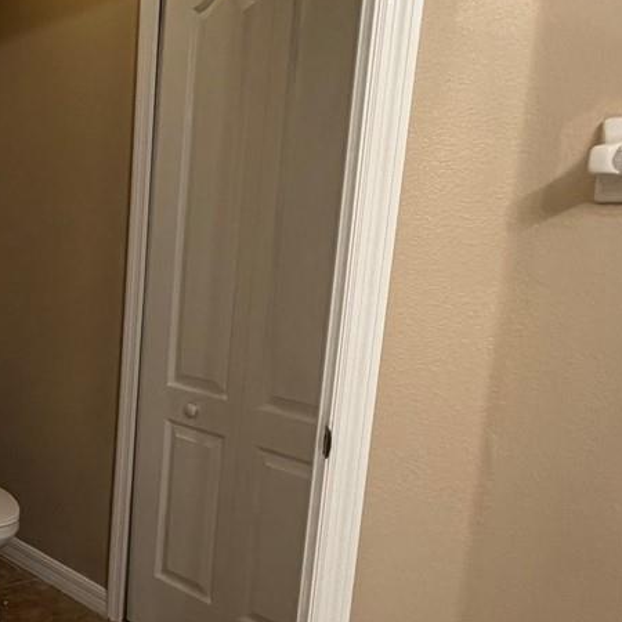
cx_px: -147
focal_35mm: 44
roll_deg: +1.0
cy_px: 370
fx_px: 894
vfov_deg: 38.2
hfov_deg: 31.4
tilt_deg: -10.6
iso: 200
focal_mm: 2.22
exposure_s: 1/60
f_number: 2.2
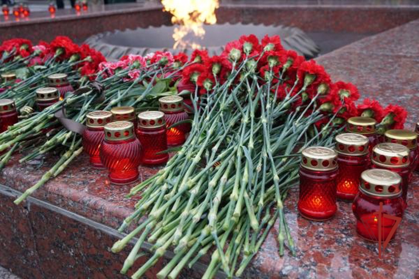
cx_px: 210
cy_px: 140
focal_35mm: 40
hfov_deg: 47.9
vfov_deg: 33.0
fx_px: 471
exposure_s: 1/160
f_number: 4.5
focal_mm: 27
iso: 1000
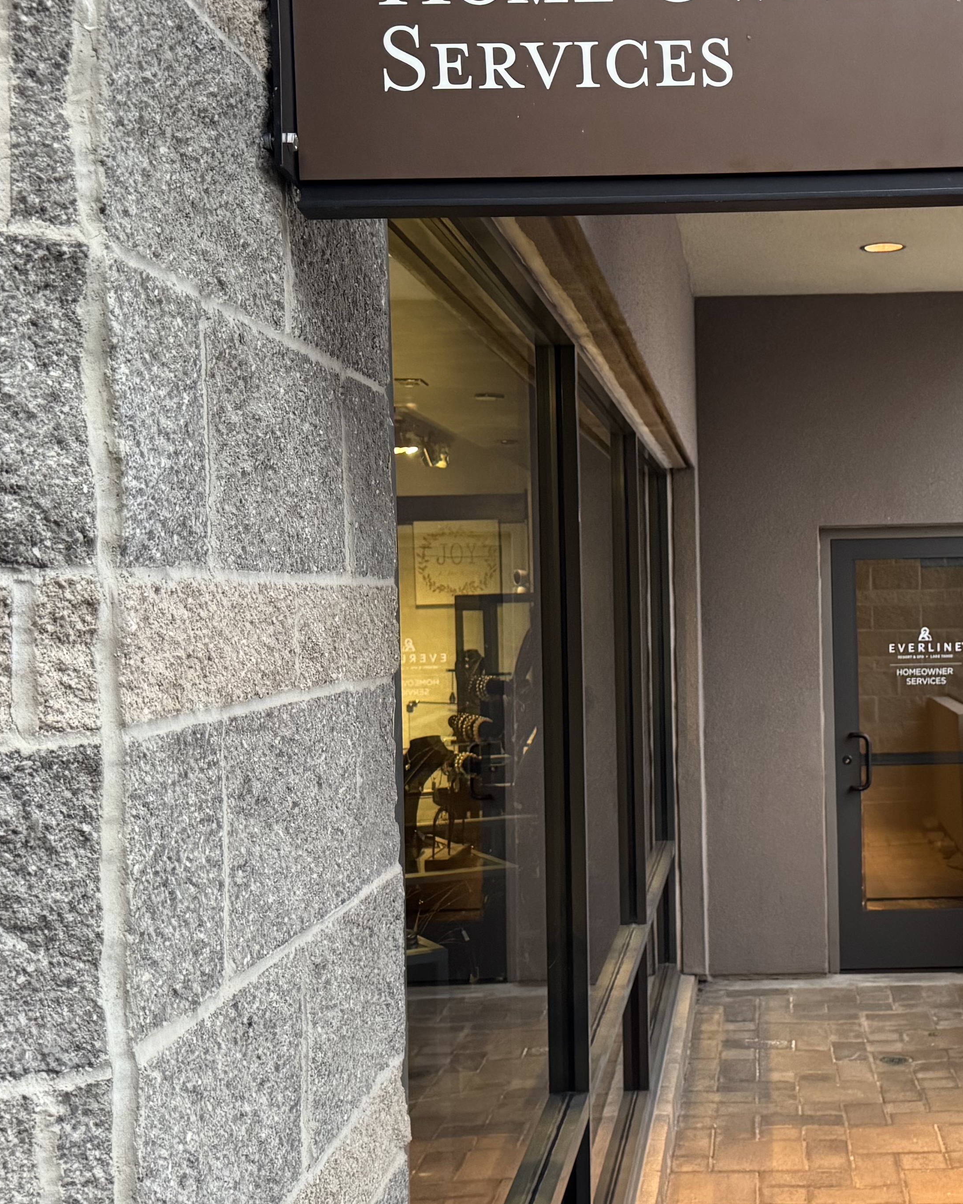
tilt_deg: -1.0
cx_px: 783
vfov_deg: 38.0
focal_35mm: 49
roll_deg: +0.8
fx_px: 1746
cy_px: 617
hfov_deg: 30.0
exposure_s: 1/60
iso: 640
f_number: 1.78
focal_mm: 6.76
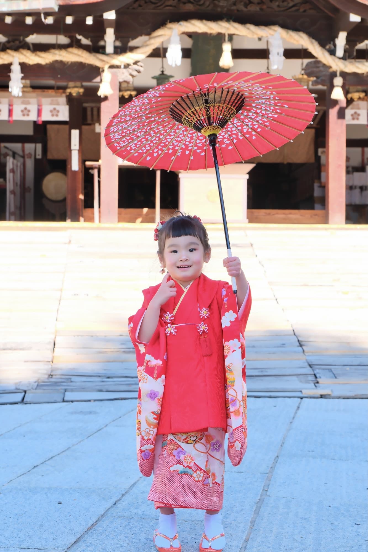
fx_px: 1089
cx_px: 184
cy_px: 276
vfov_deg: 28.5
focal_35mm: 71
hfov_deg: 19.2
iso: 800
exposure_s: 1/200
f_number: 5.6
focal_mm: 47.6
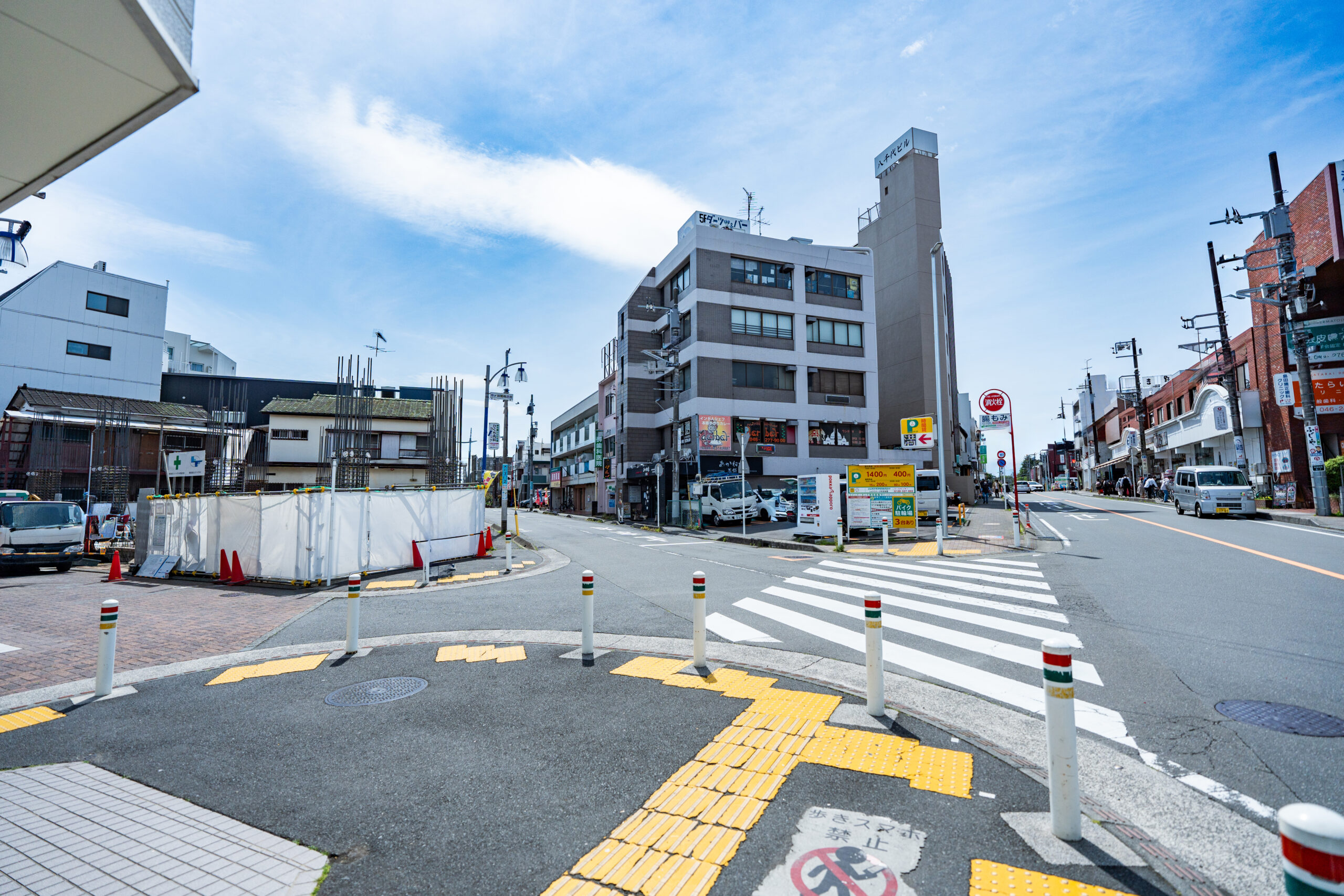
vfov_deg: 73.8
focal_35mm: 16
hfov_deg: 96.7
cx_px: 672
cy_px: 448
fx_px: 597
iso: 100
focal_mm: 16
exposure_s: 1/8000
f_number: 2.8
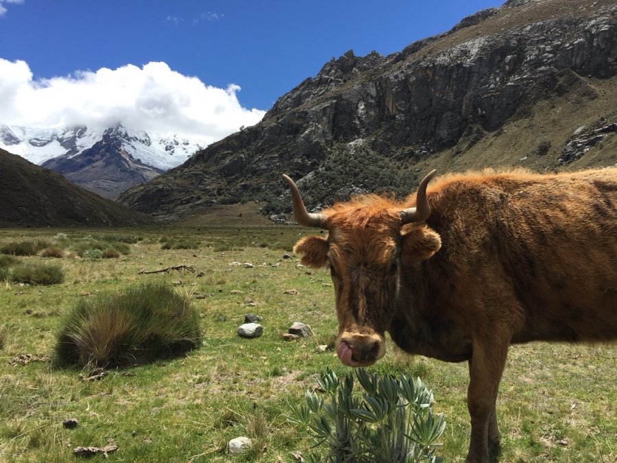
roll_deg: -0.9
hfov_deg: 61.7
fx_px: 517
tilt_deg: +0.8
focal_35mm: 29
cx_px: 308
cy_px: 232
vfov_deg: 48.2
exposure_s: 1/2083
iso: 32
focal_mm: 4.15
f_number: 2.2
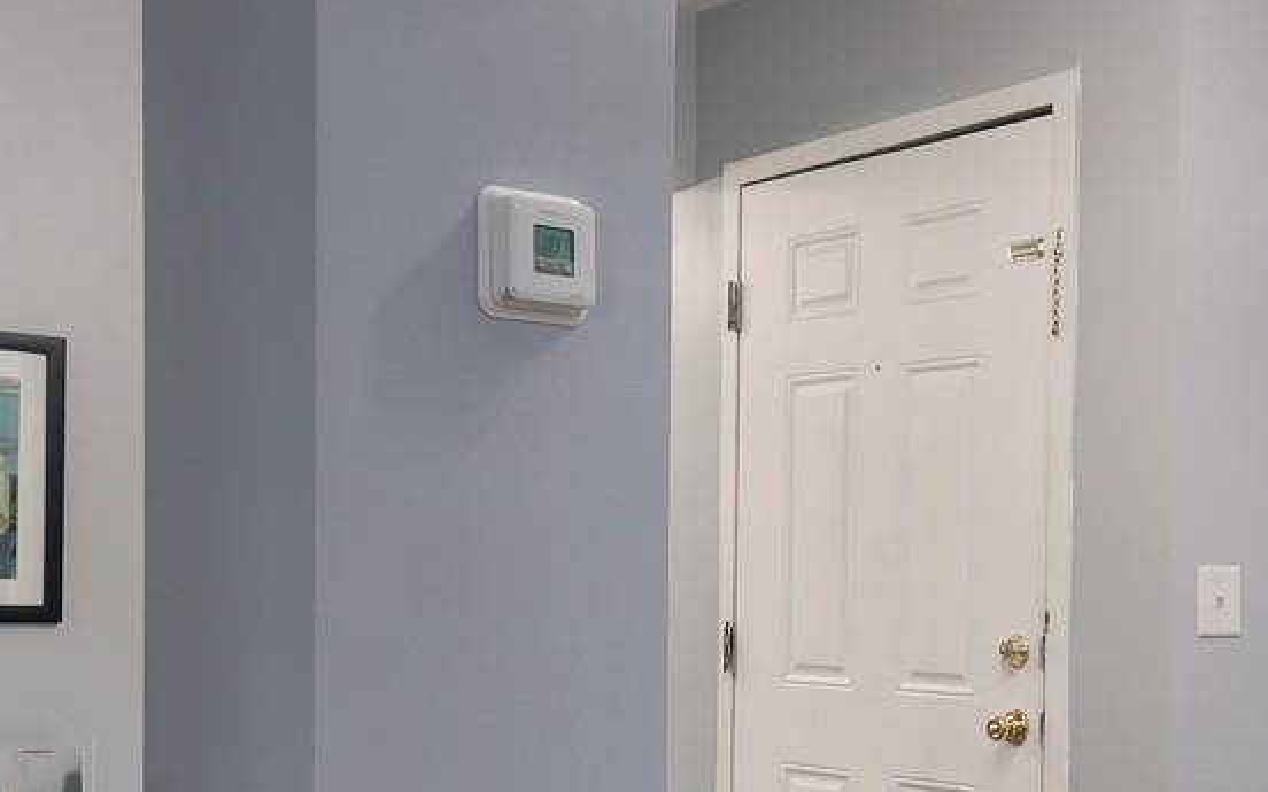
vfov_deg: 23.2
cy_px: 654
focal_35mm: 55
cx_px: 826
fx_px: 1901
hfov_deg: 36.6
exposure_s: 1/13
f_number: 3.5
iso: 800
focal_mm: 7
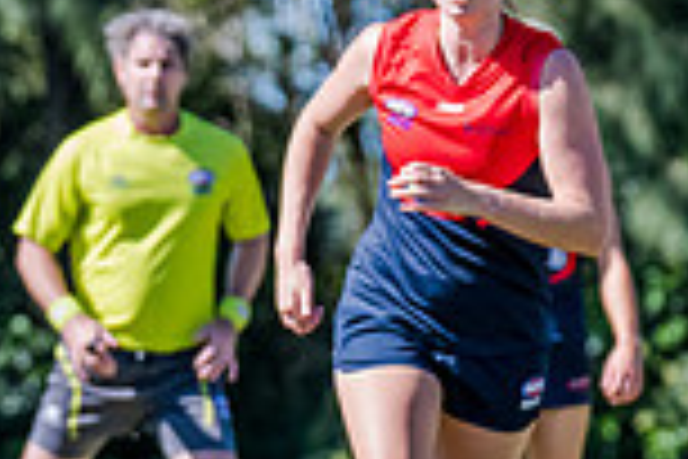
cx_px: -594
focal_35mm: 944
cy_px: 474
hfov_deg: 2.2
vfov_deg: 1.5
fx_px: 18039
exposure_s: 1/1600
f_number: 6.3
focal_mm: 240
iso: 800
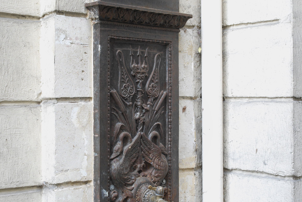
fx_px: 512
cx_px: 153
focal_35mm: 61
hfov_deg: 32.9
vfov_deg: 22.2
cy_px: 134
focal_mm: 26.5
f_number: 6.4
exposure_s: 1/30
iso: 800
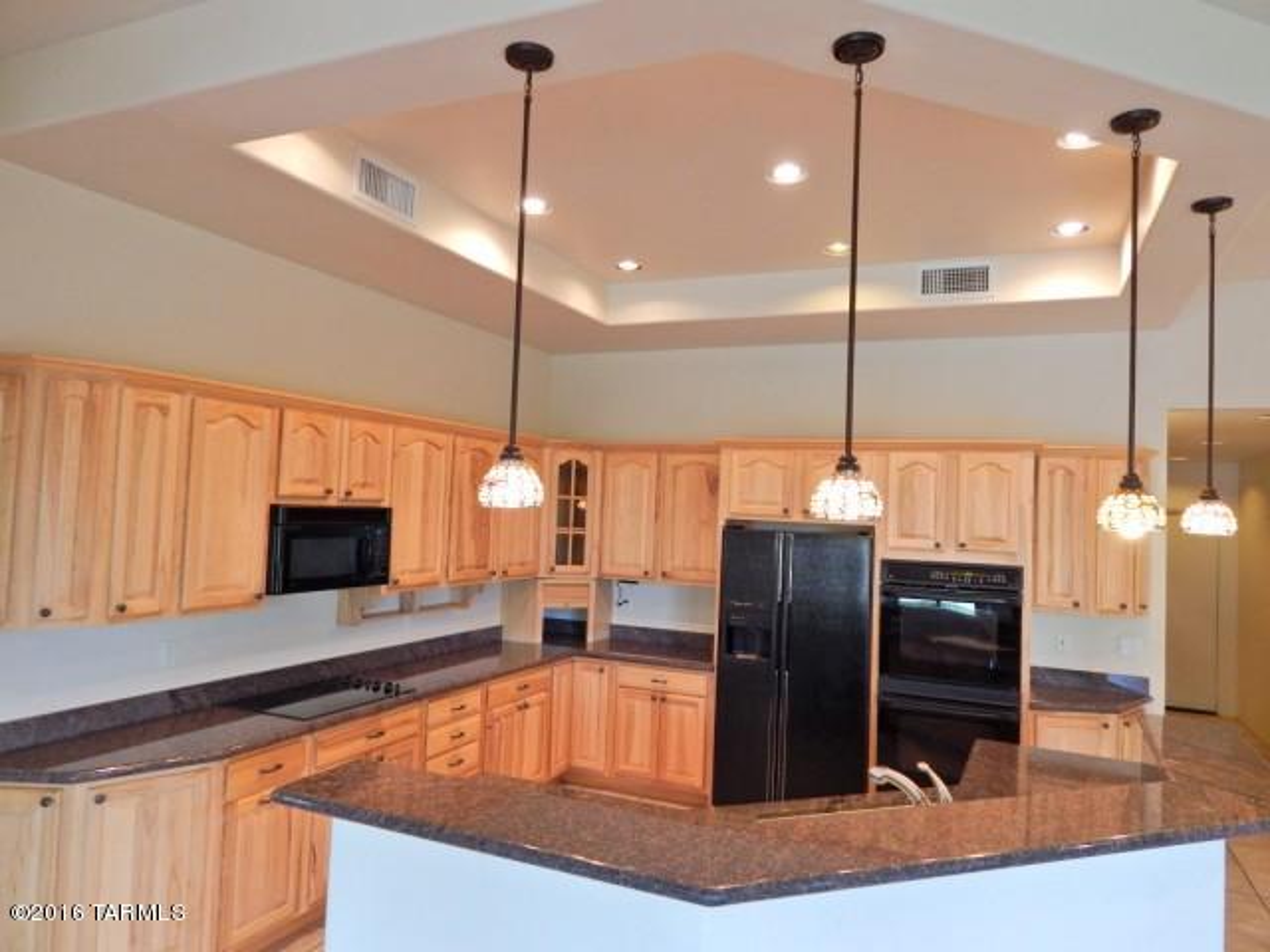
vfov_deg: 61.1
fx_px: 807
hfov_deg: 76.4
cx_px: 635
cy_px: 476
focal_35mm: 22
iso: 320
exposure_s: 1/30
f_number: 3
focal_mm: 4
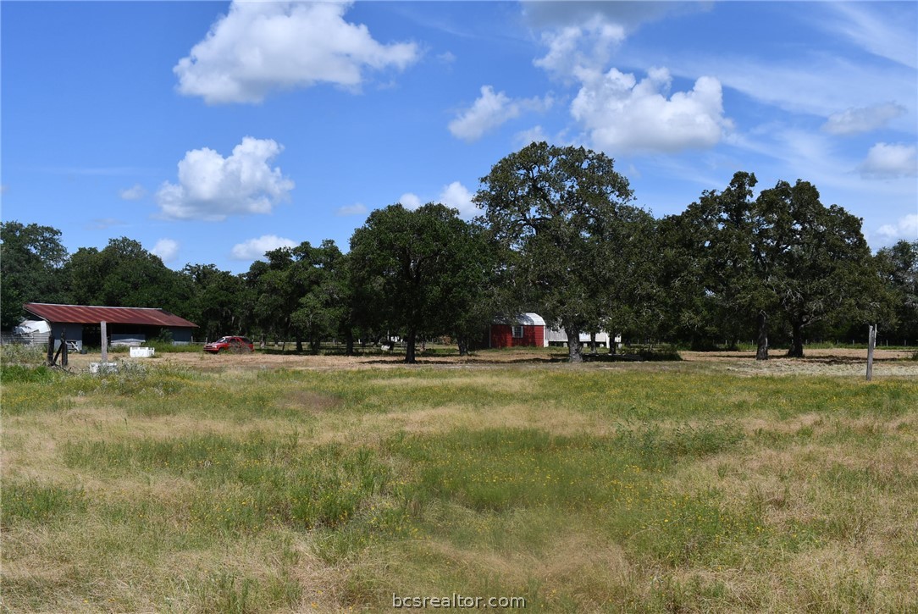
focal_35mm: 36
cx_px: 459
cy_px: 307
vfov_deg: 36.9
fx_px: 919
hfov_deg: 53.1
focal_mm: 18
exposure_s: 1/400
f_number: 10
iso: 100
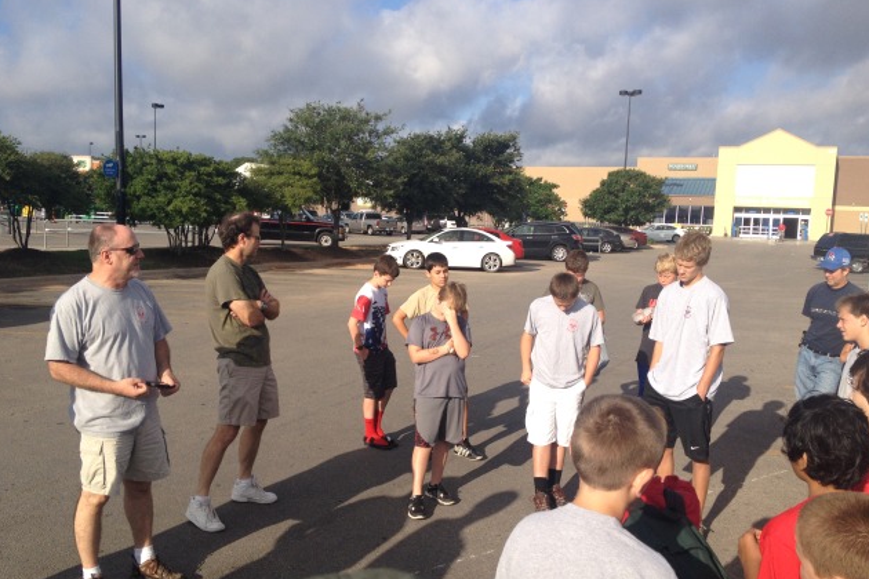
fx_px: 893
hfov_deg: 51.9
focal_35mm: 37
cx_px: 432
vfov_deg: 35.9
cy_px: 318
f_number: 2.4
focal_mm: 4.28
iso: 50
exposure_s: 1/1727
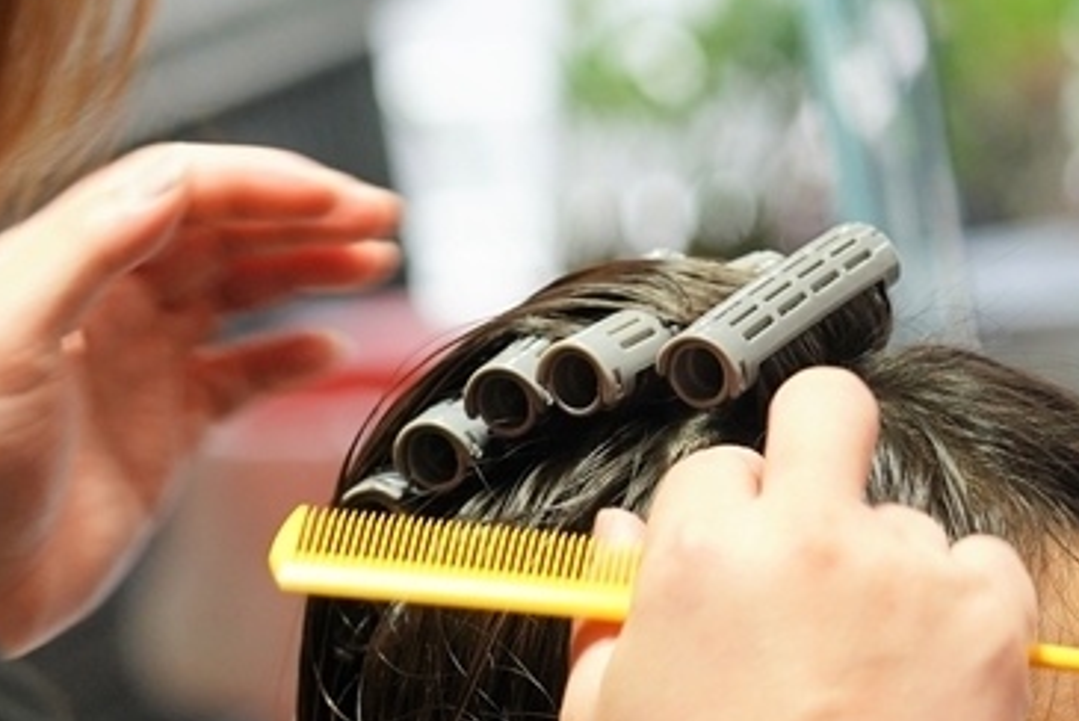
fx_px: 6899
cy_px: 513
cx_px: 848
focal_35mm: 230
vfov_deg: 6.0
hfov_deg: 8.9
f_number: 4
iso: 1250
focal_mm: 84
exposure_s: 1/100
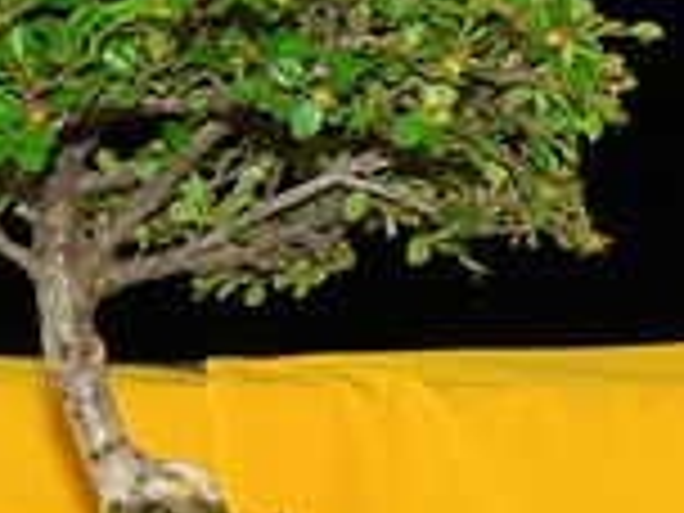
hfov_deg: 17.0
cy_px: 331
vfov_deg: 12.9
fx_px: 2272
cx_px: 180
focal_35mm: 115
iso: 200
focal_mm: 6
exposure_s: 1/60
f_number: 2.8
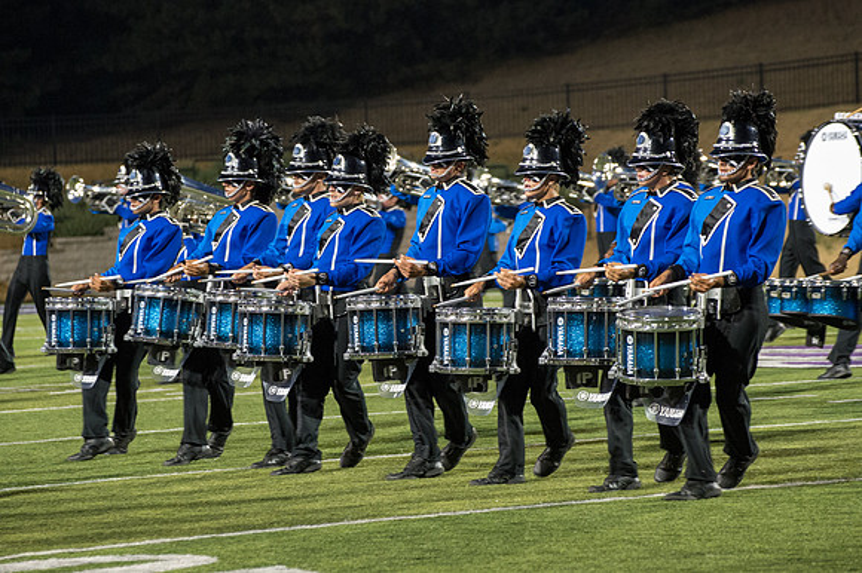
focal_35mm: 201
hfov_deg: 10.3
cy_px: 287
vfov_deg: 6.8
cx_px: 402
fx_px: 4803
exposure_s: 1/200
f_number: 4.8
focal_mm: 145
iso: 5600
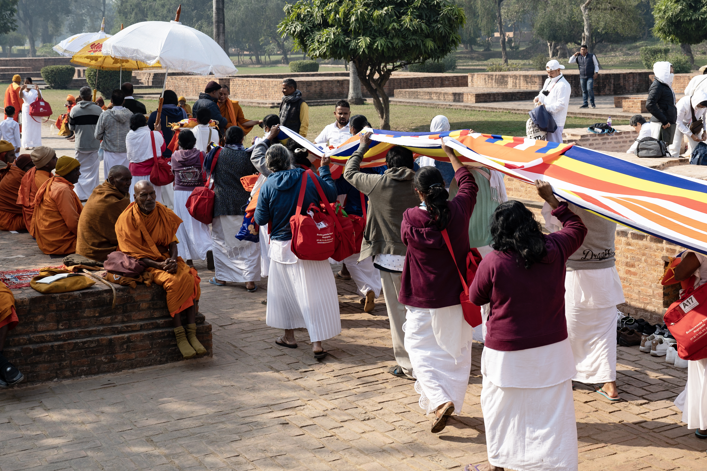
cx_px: 355
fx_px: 1158
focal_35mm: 59
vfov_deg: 22.8
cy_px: 135
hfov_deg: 34.0
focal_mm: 37
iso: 100
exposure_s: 1/500
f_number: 5
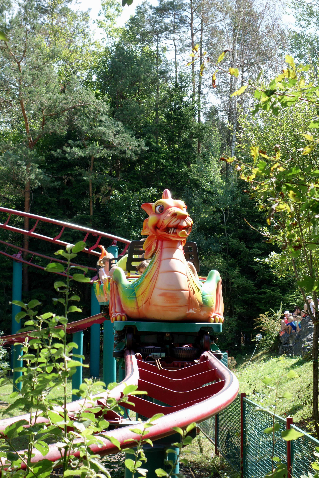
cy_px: 239
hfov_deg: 17.3
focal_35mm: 79
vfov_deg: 25.7
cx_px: 160
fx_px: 1050
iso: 125
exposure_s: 1/200
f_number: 4.5
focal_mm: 29.49
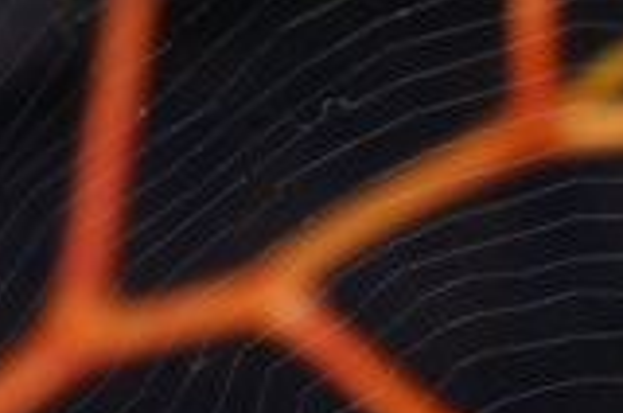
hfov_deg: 4.9
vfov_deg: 3.2
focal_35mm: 423
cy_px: 579
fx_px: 7306
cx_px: 549
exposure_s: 1/60
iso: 200
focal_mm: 100
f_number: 19
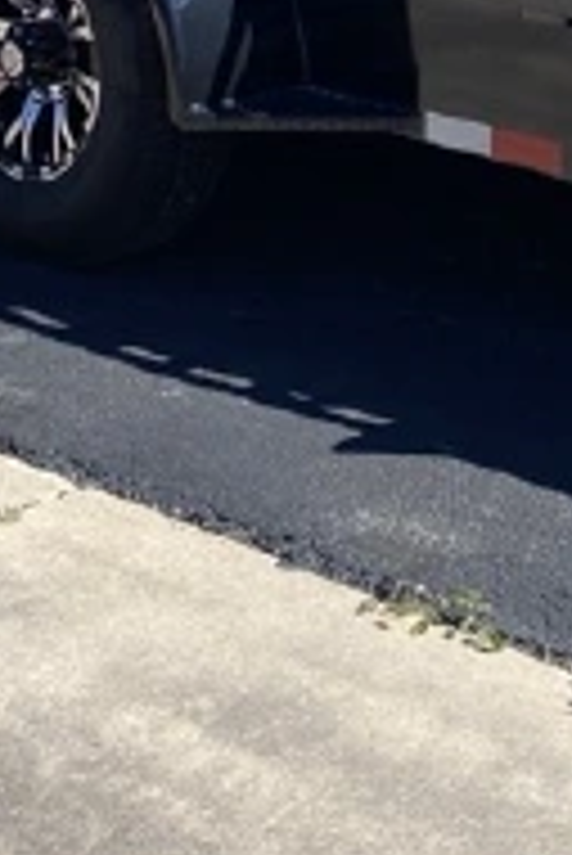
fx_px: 2712
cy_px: -68
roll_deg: +0.5
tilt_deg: -11.2
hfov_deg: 11.9
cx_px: 626
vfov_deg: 17.4
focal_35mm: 114
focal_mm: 4.25
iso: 32
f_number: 1.8
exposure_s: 1/1866
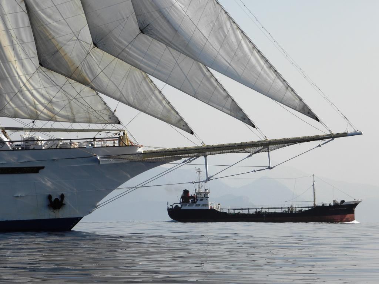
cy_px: 142
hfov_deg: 12.3
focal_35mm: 161
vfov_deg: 9.2
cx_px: 190
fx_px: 1763
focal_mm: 28.82
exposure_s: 1/320
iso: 64
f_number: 5.6
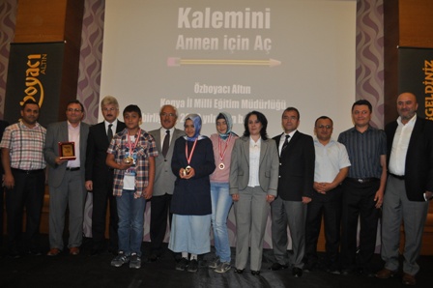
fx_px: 325
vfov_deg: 47.9
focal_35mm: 27
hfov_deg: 67.4
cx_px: 216
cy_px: 144
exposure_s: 1/60
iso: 800
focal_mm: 18
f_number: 3.5
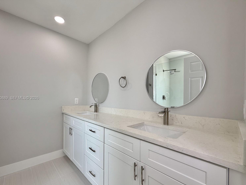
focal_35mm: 15
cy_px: 98
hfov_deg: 98.2
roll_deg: -1.5
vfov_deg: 81.6
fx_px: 107
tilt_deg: +0.1
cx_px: 119
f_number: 2.2
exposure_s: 1/187
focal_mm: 2.22
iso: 50
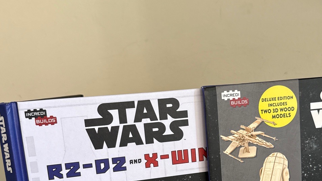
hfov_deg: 46.2
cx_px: 192
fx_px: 376
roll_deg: +4.5
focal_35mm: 44
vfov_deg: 26.4
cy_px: 154
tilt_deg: -10.5
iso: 250
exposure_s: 1/60
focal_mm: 6.76
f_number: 1.78
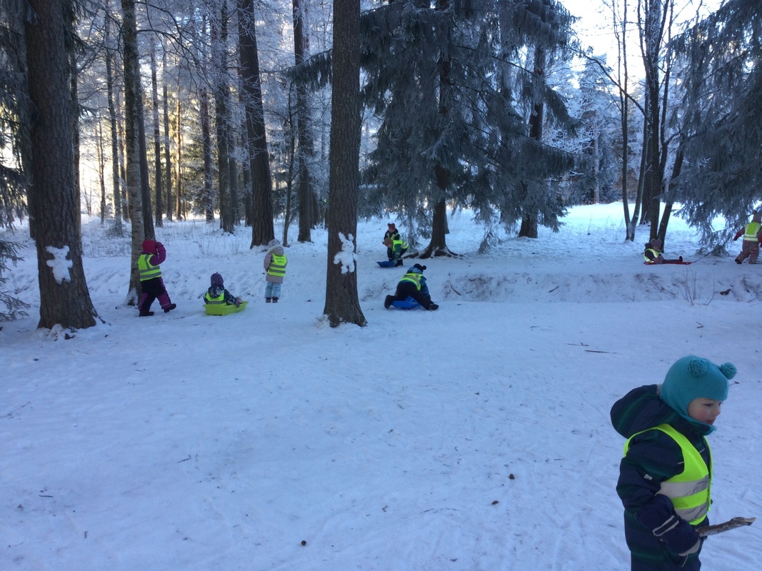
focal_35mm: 31
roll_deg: +3.3
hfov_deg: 58.4
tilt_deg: -8.4
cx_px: 381
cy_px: 286
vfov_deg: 45.4
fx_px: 682
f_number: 2.4
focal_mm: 3.3
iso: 25
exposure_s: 1/50
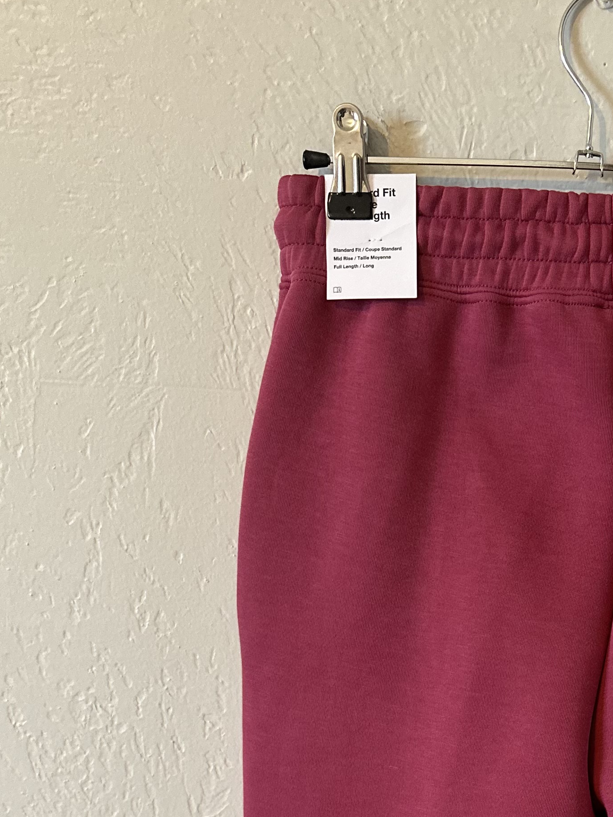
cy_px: 833
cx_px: 575
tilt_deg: -19.5
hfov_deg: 26.4
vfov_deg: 32.9
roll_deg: +0.0
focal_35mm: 53
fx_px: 1252
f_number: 1.78
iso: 250
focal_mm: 6.86
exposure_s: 1/60
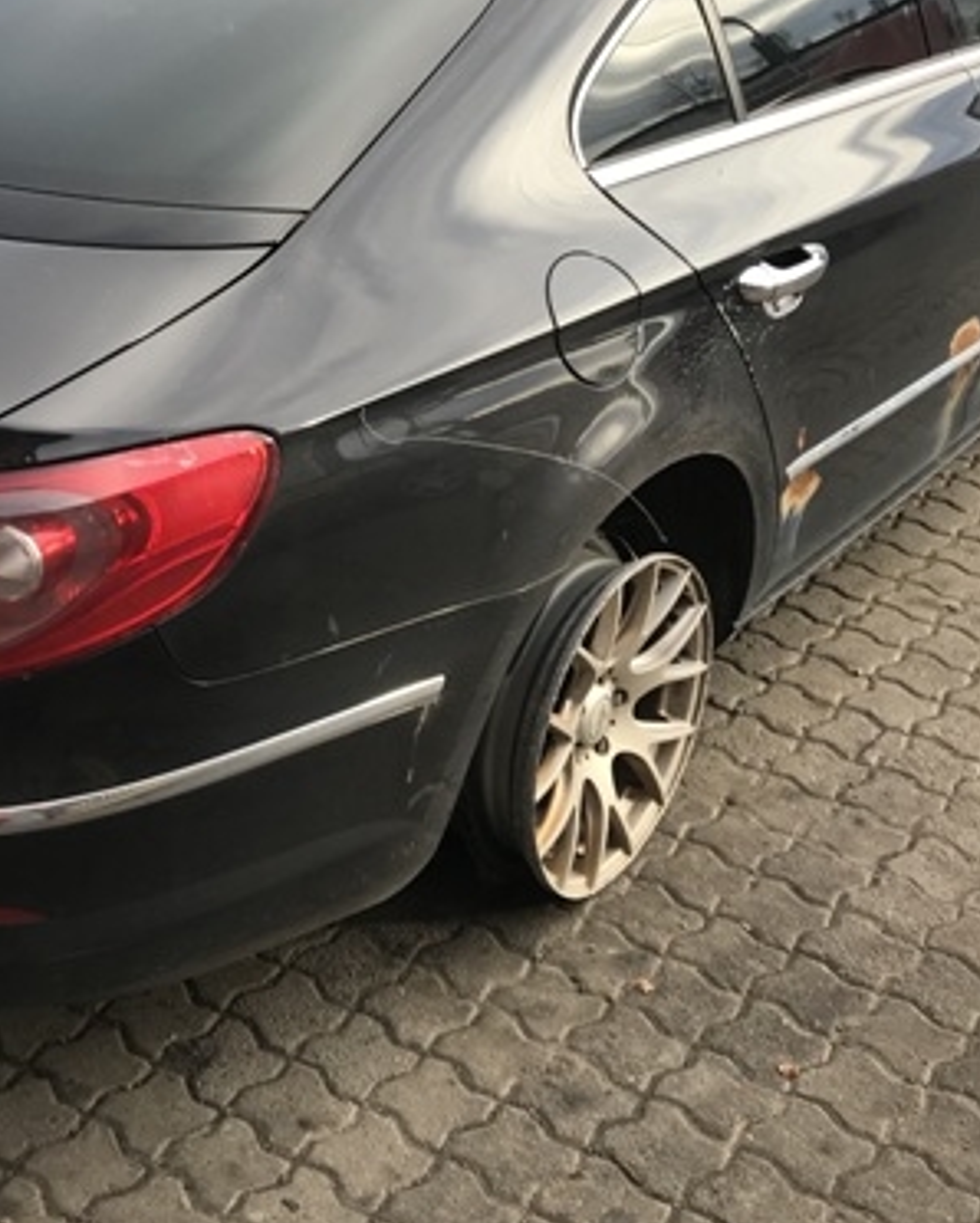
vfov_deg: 39.3
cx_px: 207
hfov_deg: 31.4
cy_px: 473
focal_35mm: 47
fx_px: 1703
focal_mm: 3.99
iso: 20
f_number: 1.8
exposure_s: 1/363
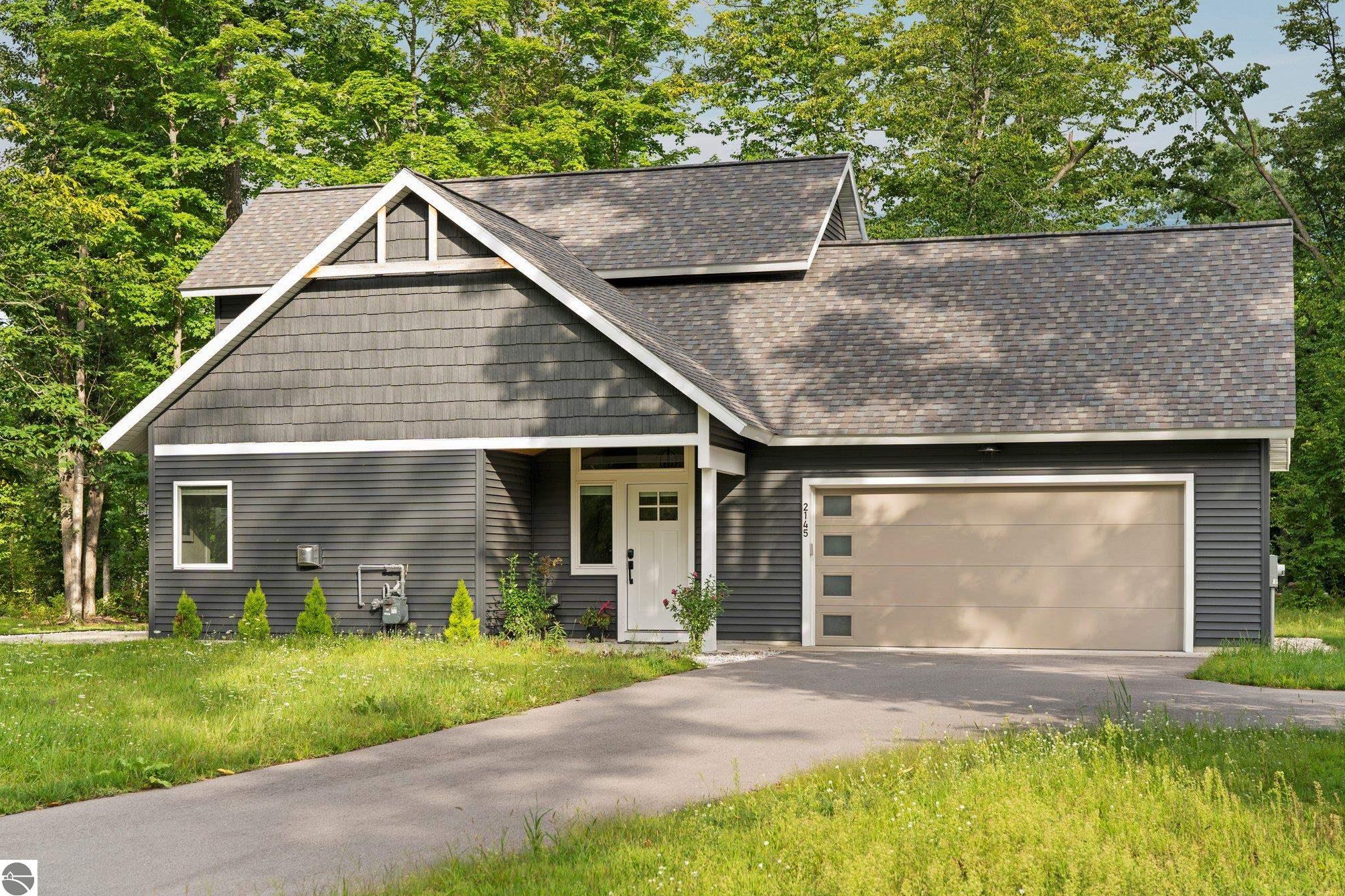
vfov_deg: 26.5
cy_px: 442
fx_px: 1905
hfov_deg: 38.9
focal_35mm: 51
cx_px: 680
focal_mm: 50
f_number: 5
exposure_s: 1/200
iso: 320
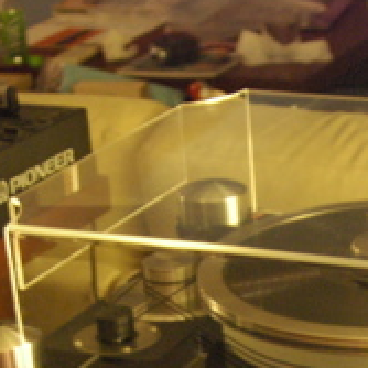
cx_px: 375
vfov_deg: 11.9
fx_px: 1648
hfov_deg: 12.6
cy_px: 639
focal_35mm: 137
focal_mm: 28
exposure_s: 1/4
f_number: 3.3
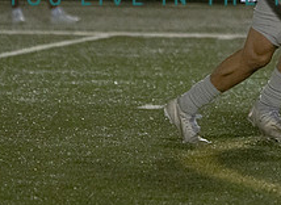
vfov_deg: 1.8
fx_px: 6662
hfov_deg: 2.4
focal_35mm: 829
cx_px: 279
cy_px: -68
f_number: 5.6
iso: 16000
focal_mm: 247
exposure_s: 1/1000
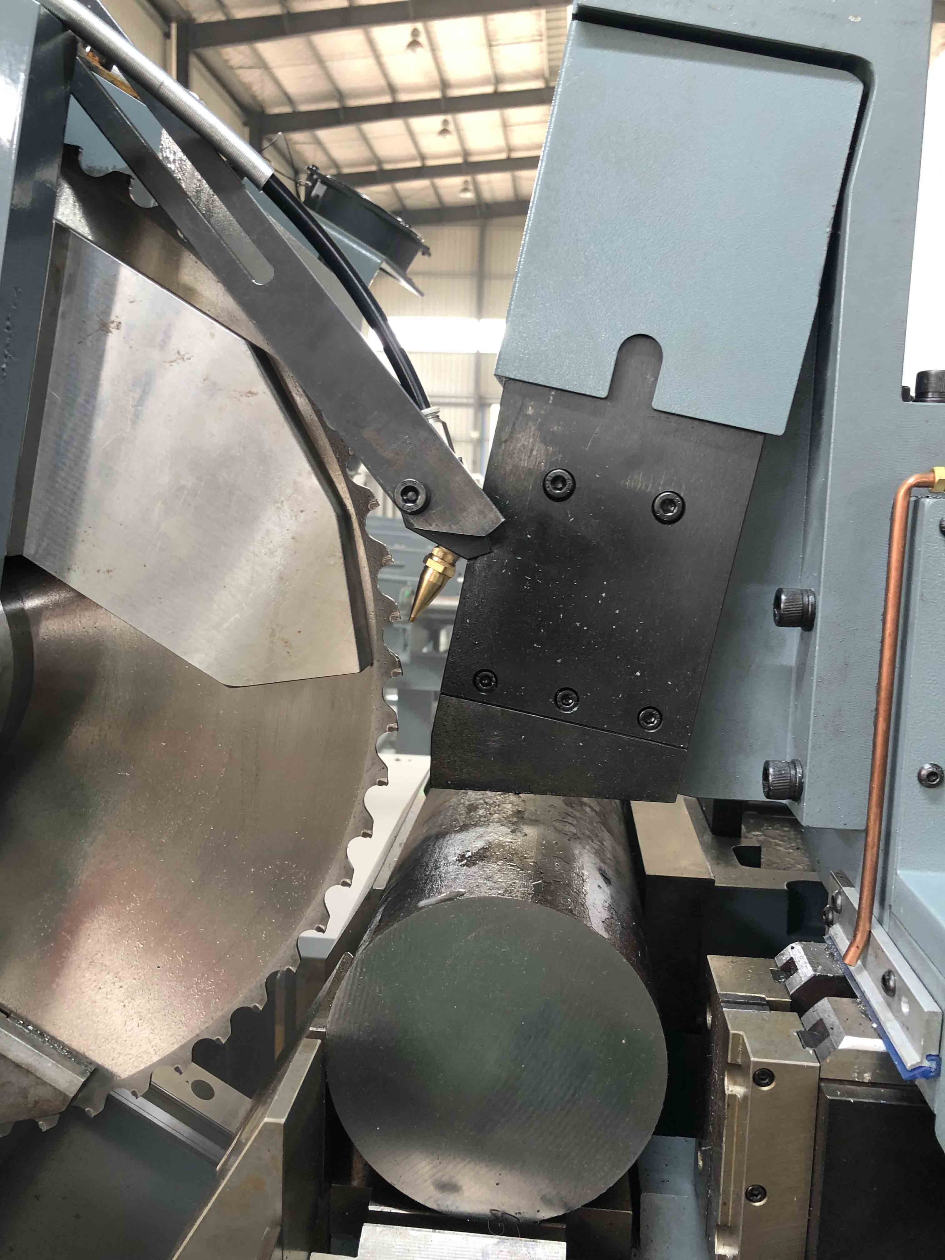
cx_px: 472
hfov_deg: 49.7
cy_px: 630
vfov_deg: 63.4
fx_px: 1019
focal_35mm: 28
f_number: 1.8
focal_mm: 4
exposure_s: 1/24
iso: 40
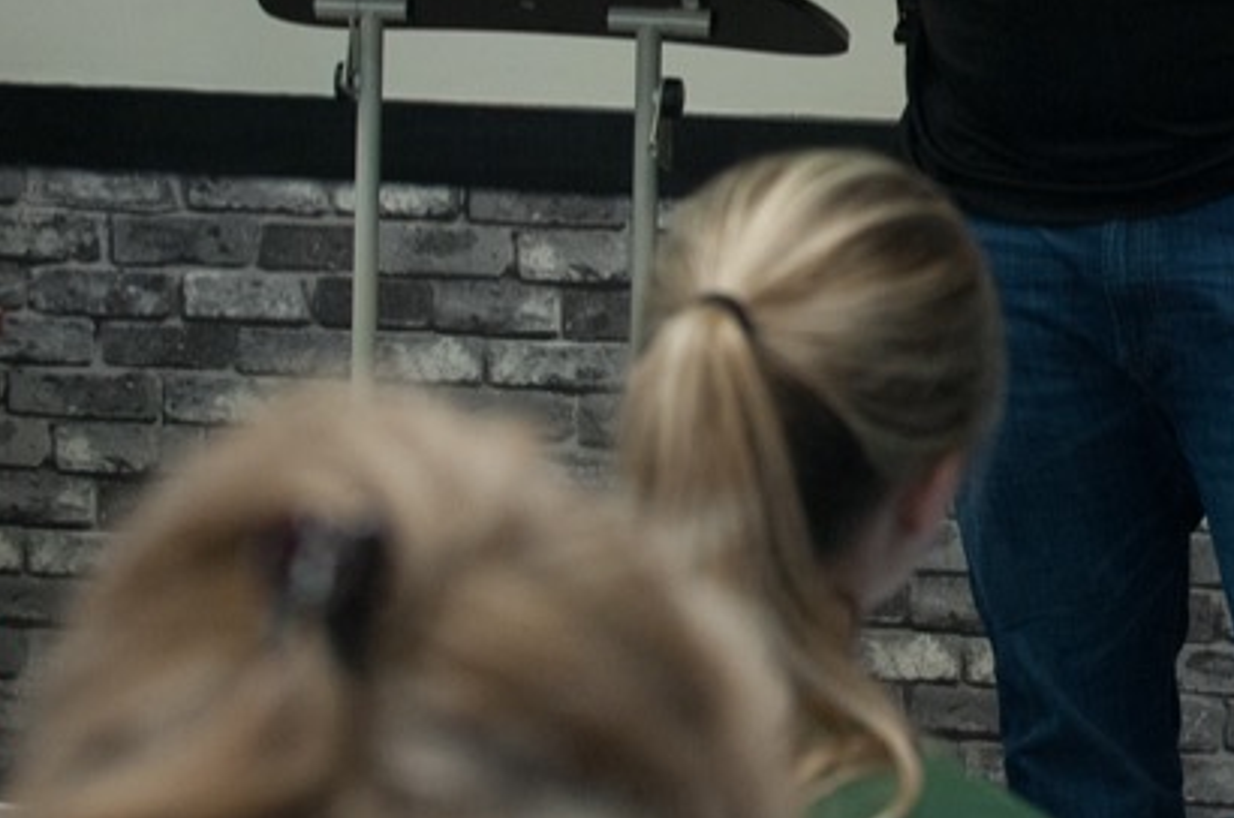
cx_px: 1246
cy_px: 33
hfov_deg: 10.0
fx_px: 7016
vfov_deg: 6.7
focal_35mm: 205
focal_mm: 70
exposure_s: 1/160
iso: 2000
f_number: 4.5
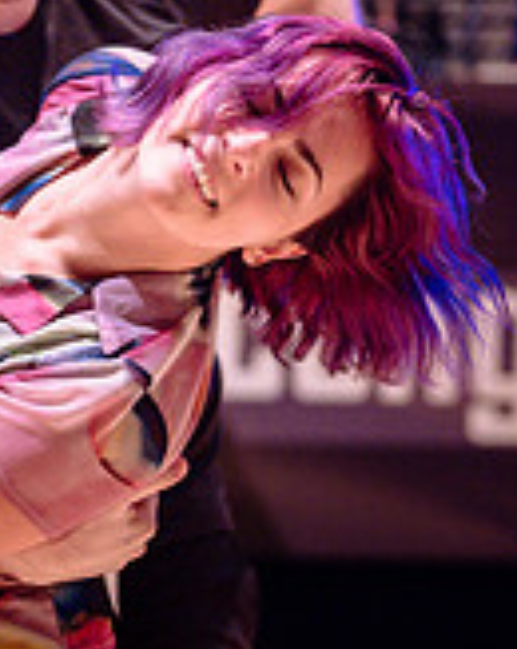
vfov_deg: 11.6
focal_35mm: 167
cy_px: 376
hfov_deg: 9.2
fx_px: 3200
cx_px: 91
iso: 1600
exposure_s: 1/250
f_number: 1.2
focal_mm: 50
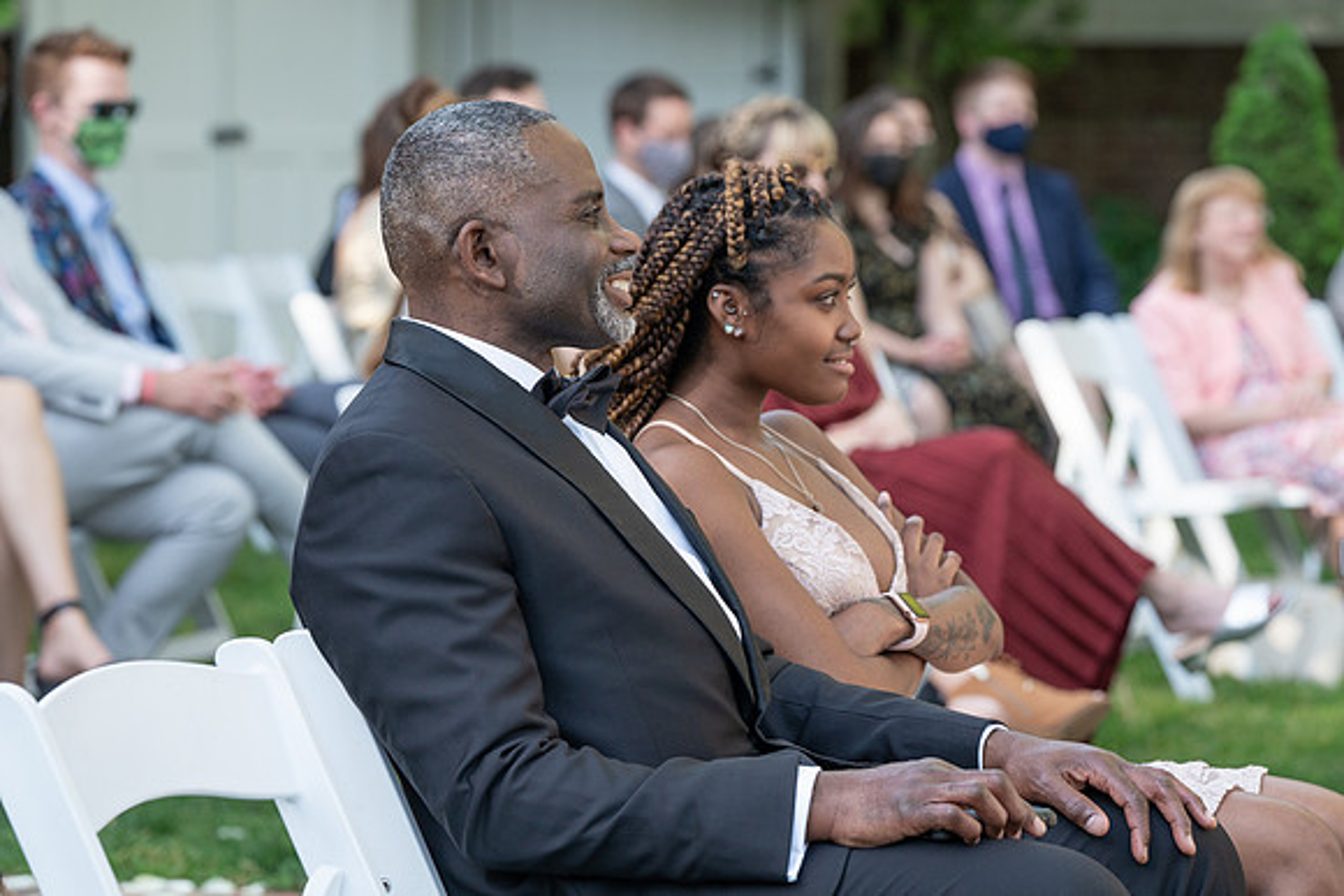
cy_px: 461
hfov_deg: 13.0
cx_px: 697
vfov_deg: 8.7
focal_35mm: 158
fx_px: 5918
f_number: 5.6
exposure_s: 1/250
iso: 320
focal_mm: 152
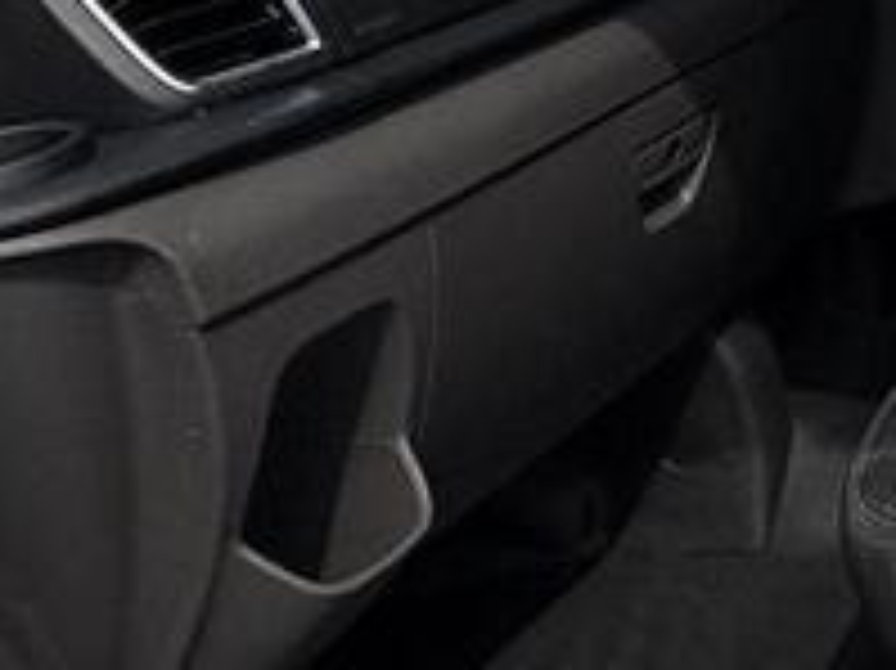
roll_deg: -3.7
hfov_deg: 24.3
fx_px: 1630
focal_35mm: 63
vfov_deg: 22.1
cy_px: -49
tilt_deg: -7.7
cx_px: 1328
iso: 50
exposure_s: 1/2494
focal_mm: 2.22
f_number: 2.2
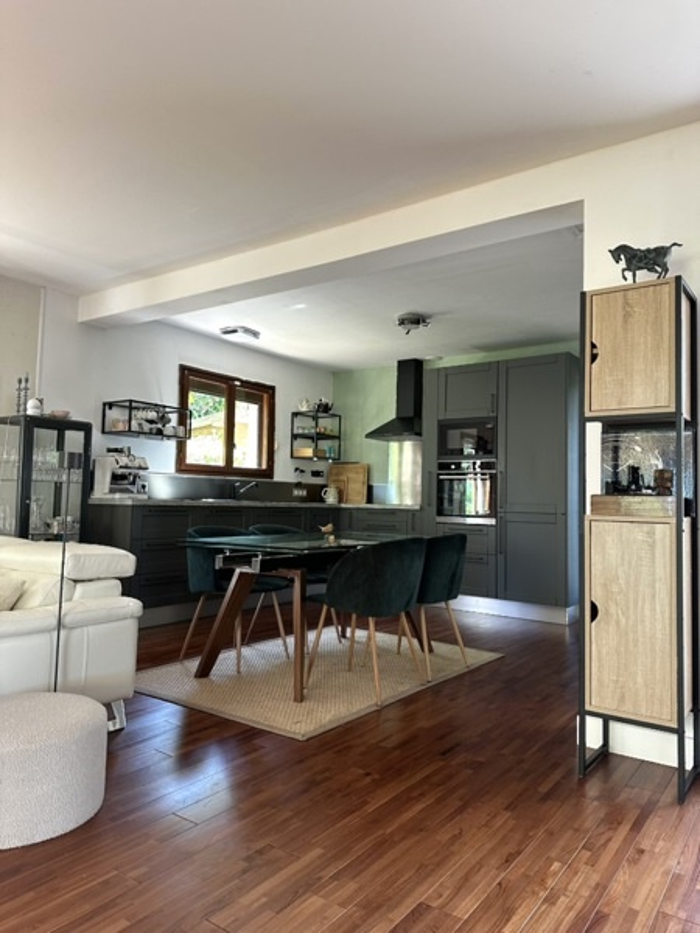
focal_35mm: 24
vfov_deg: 71.6
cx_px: 350
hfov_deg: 56.8
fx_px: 647
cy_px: 466
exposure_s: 1/108
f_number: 1.78
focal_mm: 6.86
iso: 250
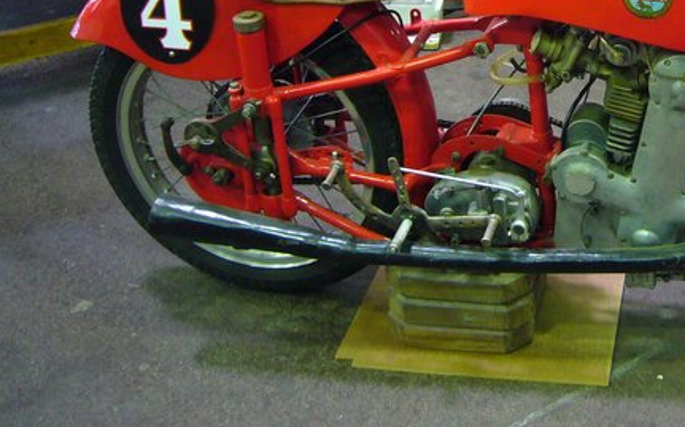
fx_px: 1101
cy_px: 49
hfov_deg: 33.0
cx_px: 599
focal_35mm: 59
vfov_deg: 21.5
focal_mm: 4.9
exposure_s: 1/8
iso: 200
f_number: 2.9
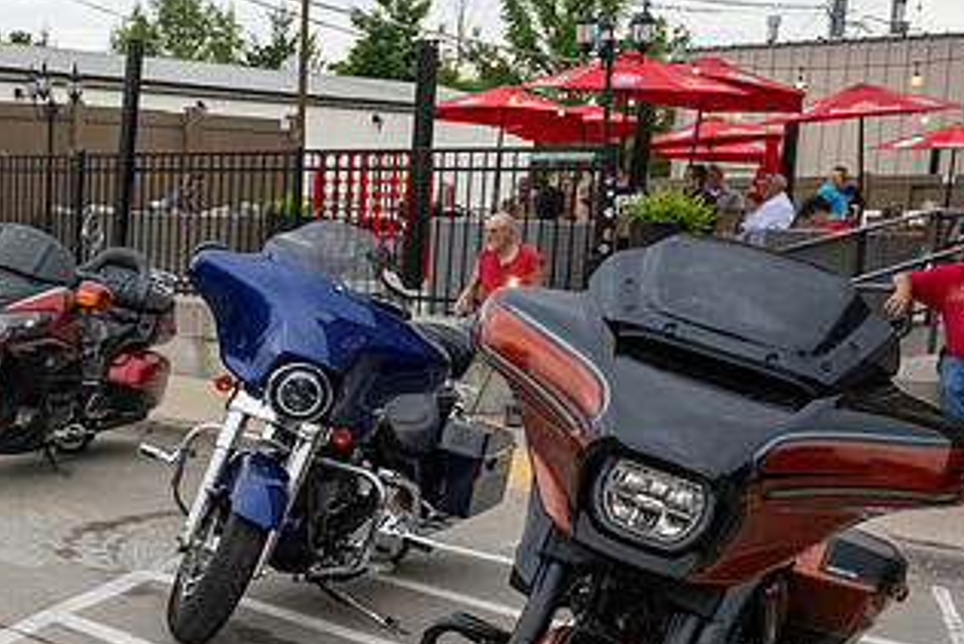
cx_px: 0
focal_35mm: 58
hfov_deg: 31.8
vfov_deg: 23.3
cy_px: 435
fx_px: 1554
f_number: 8
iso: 6400
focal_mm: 25
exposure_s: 1/200
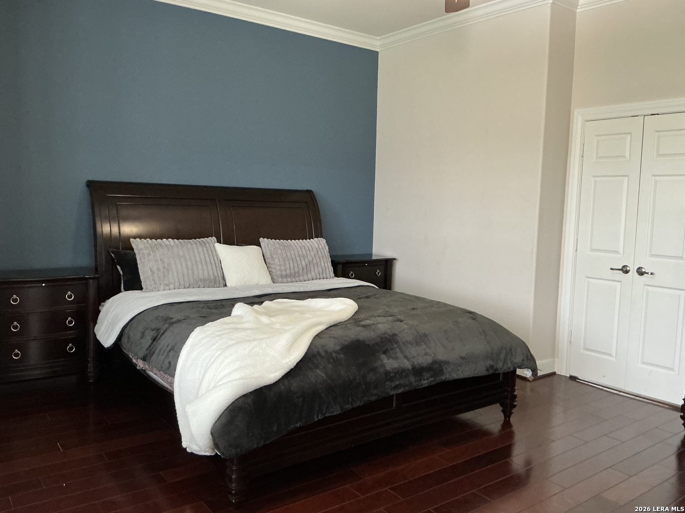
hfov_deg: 63.4
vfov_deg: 49.7
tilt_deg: -5.0
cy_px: 256
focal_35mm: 28
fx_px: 554
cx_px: 342
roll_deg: -1.2
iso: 250
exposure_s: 1/60
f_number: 1.8
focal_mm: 3
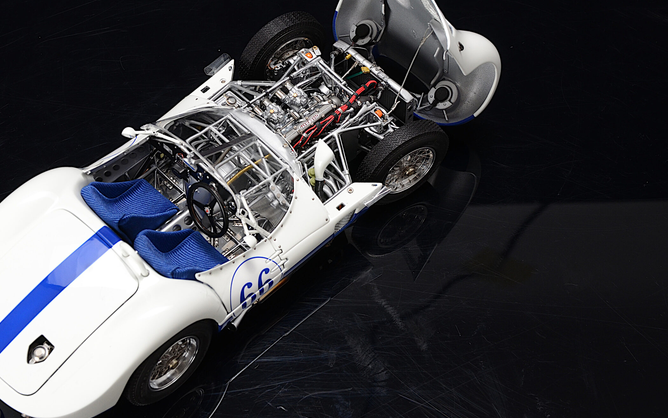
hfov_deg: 24.7
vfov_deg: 15.6
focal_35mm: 84
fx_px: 1522
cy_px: 171
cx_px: 280
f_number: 11
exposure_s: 1/15
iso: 400
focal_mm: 45
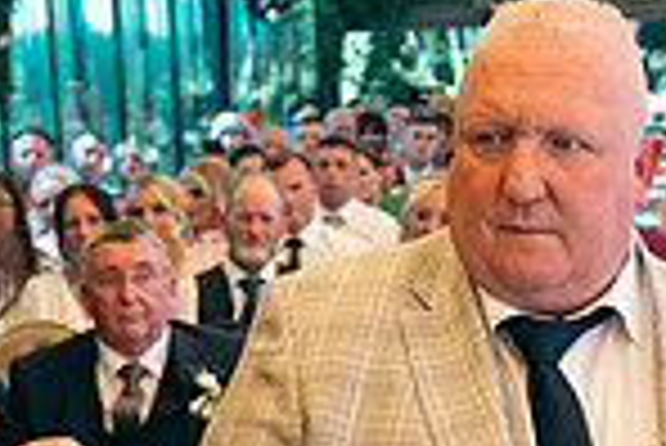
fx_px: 1741
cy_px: 462
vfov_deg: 14.3
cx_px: 428
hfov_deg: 21.6
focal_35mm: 94
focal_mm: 24
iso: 250
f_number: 3.5
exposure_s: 1/250
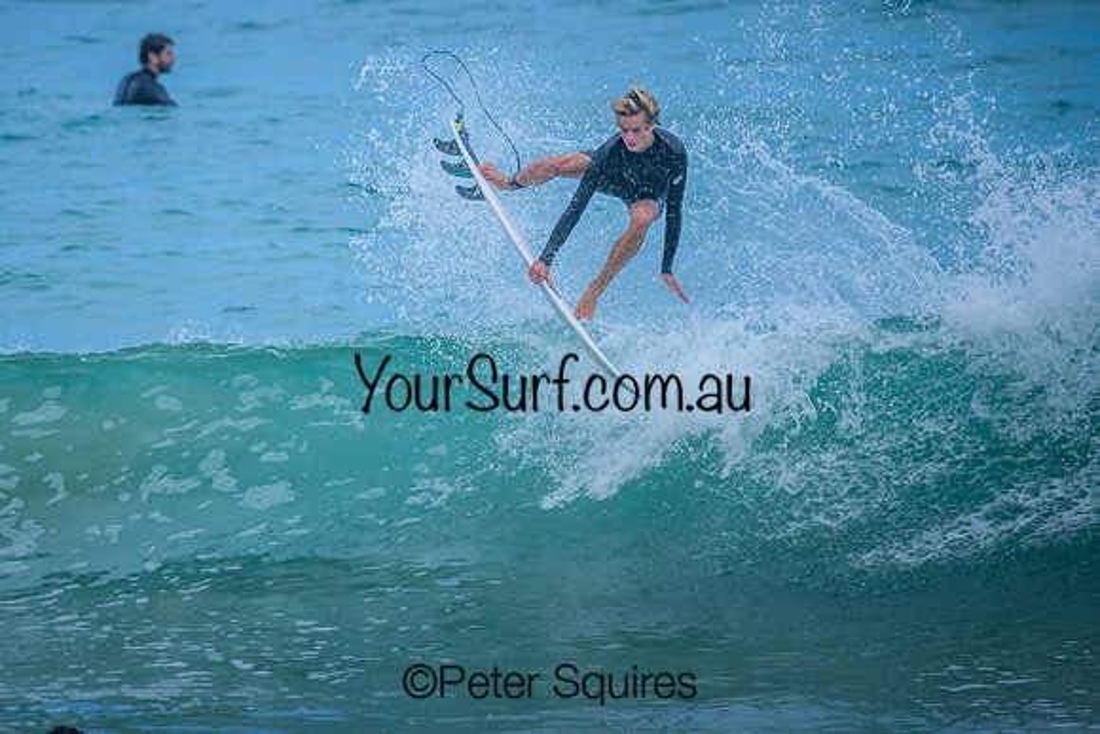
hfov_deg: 1.9
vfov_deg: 1.3
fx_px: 33589
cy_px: 230
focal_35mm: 1099
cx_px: 451
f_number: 6.3
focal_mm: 800
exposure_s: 1/2500
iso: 450
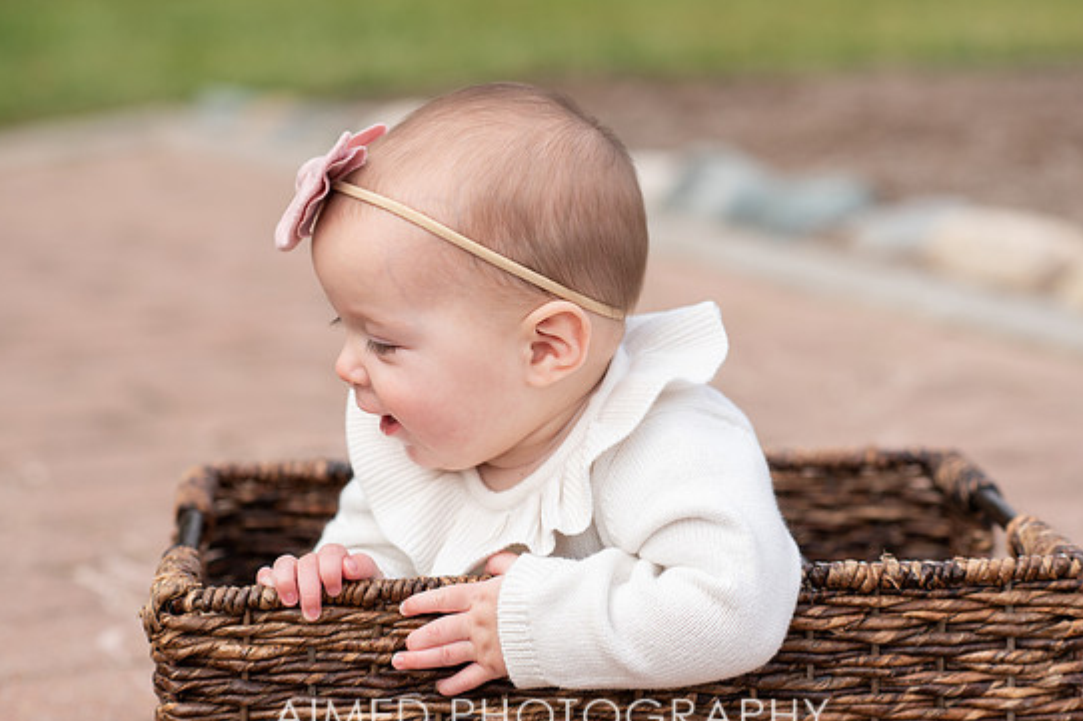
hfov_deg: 22.4
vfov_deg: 15.0
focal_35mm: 91
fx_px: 2737
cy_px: 368
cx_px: 553
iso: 100
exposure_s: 1/640
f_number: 3.2
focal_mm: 85
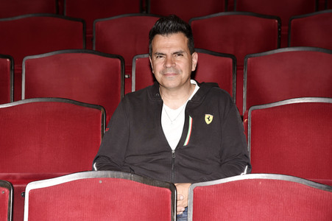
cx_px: 166
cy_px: 110
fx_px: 1106
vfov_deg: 11.4
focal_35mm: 120
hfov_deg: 17.1
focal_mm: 120
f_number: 6.3
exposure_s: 1/60
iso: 640
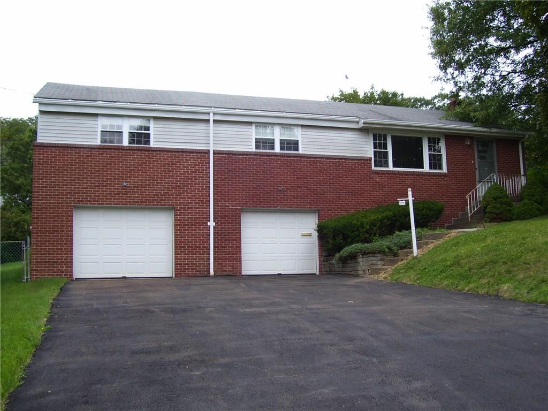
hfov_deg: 50.1
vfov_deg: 38.7
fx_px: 586
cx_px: 274
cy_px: 206
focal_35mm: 37
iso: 80
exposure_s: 1/350
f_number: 2.7
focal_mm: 6
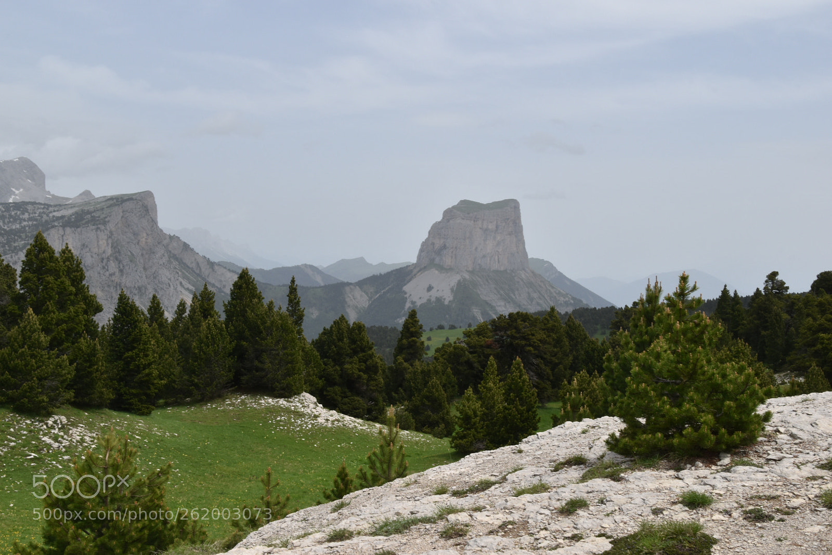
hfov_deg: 43.6
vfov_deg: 29.9
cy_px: 278
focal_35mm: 45
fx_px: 1040
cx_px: 416
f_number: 20
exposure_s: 1/100
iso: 200
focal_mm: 30
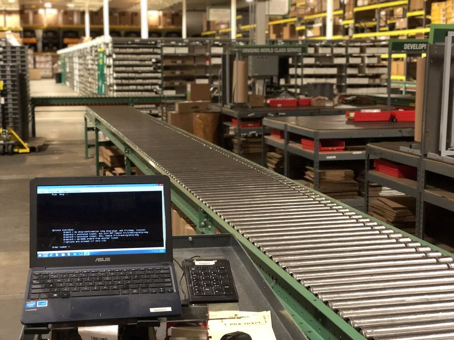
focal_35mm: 57
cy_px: 170
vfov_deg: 25.7
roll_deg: -1.0
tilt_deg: -8.8
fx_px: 748
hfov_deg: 33.8
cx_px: 227
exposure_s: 1/60
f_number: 2.8
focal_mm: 6.6
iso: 1250
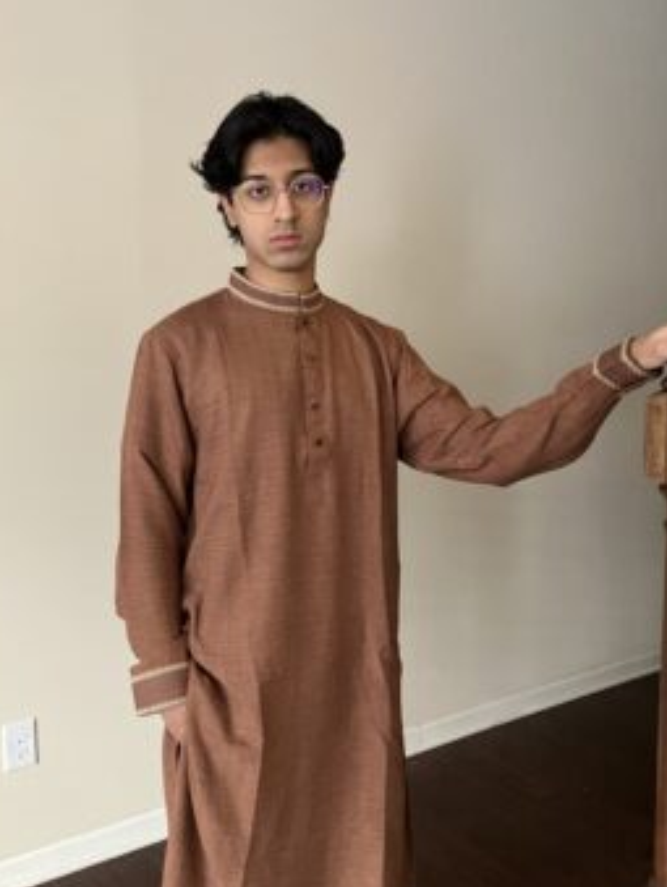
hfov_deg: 43.0
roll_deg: +0.7
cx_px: 327
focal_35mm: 33
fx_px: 846
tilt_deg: -5.5
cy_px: 432
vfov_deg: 55.3
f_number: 1.8
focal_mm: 3.99
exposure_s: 1/30
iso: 400
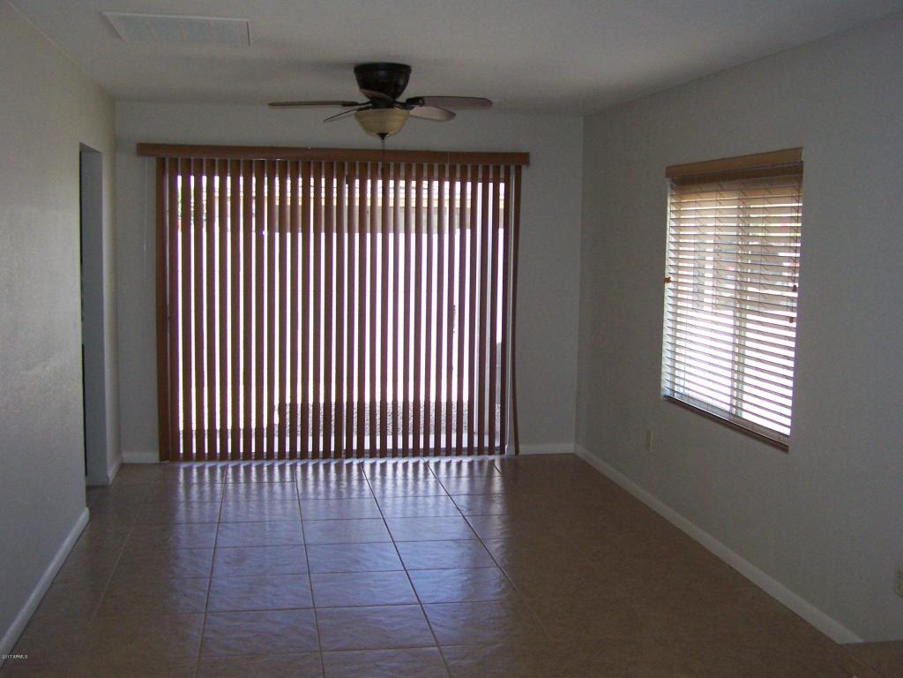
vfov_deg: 37.7
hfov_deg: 49.0
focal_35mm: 38
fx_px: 991
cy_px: 339
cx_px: 452
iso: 160
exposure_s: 1/125
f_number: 2.8
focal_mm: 6.3
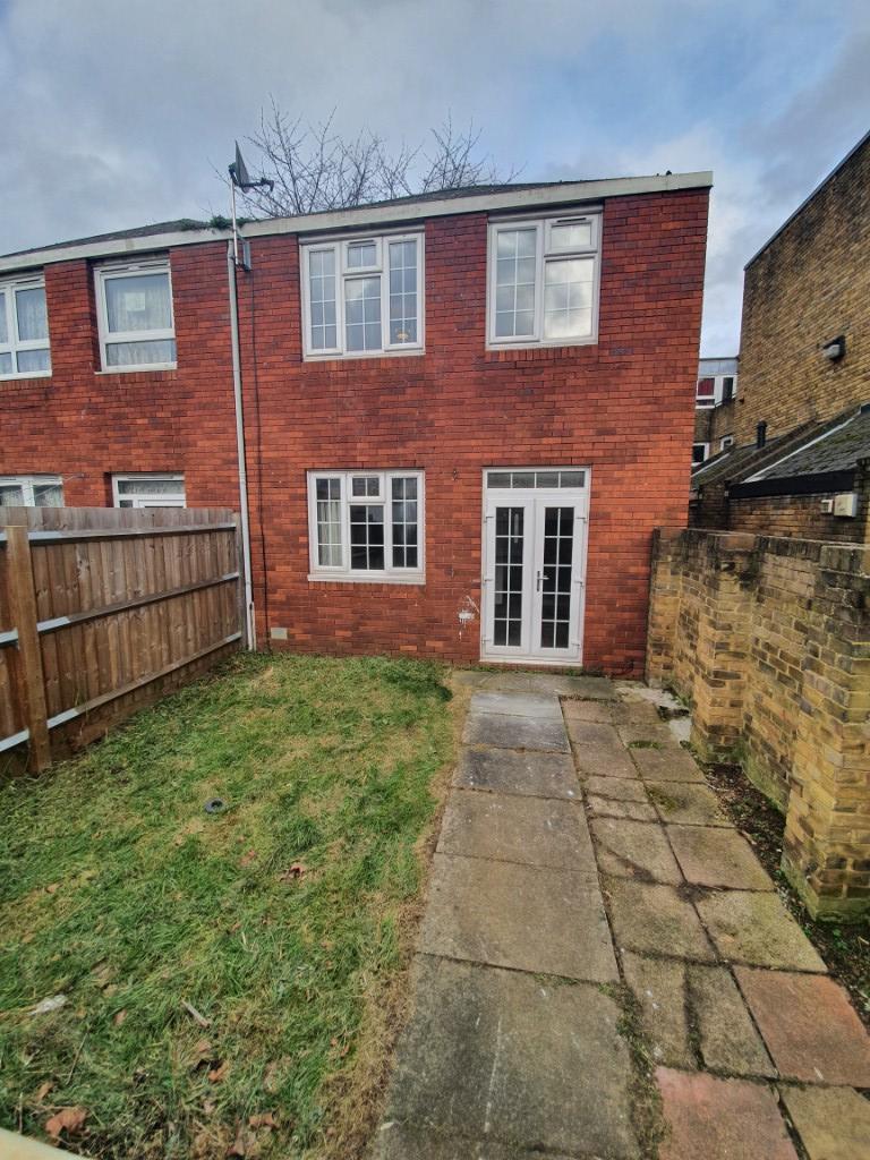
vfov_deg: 106.2
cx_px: 435
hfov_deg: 89.9
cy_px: 580
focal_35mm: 13
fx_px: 436
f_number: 2.2
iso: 50
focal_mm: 1.8
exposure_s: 1/354
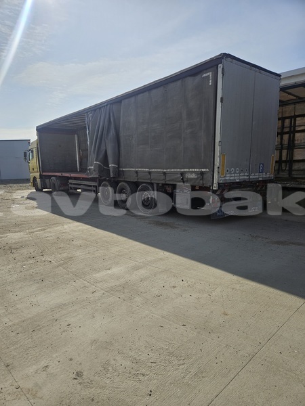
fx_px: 270
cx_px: 152
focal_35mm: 23
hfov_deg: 58.9
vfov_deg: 73.9
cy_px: 203
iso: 25
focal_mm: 5.4
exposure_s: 1/5000
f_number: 1.8
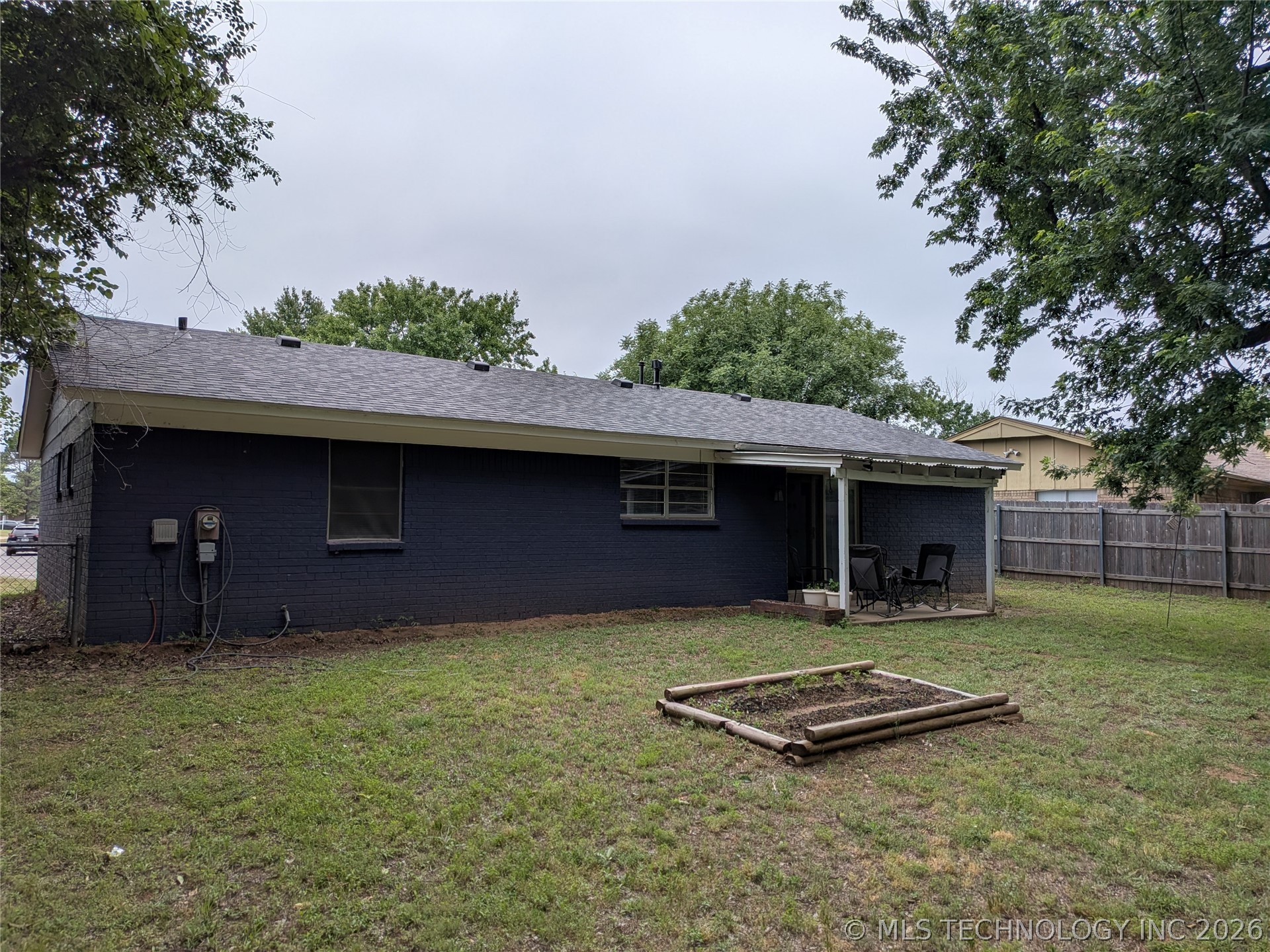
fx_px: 881
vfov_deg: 56.8
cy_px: 476
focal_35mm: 24
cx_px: 635
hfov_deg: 71.6
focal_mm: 4.53
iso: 29
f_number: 1.7
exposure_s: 1/1364
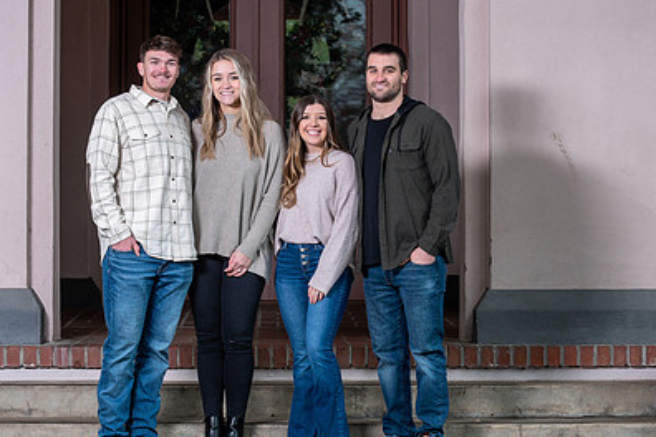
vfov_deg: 11.4
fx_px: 2186
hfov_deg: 17.1
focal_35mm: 120
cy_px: 223
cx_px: 301
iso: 200
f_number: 4
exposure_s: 1/60
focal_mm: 82
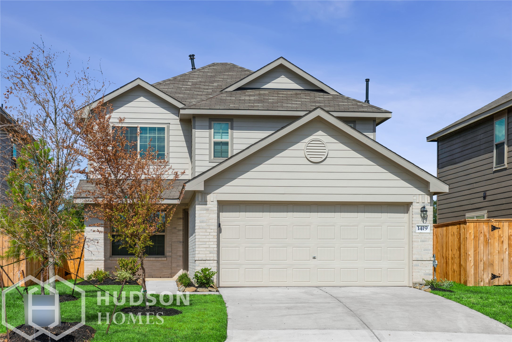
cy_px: 171
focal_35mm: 38
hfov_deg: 50.7
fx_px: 540
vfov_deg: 35.1
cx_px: 256
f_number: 8
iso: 100
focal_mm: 38
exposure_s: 1/1250
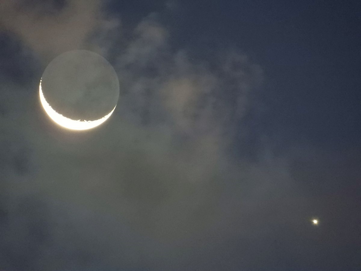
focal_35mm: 800
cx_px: 180
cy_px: 136
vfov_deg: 1.9
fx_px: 8343
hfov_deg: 2.5
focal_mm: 143.3
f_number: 5.6
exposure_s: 1/2.5
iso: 1600
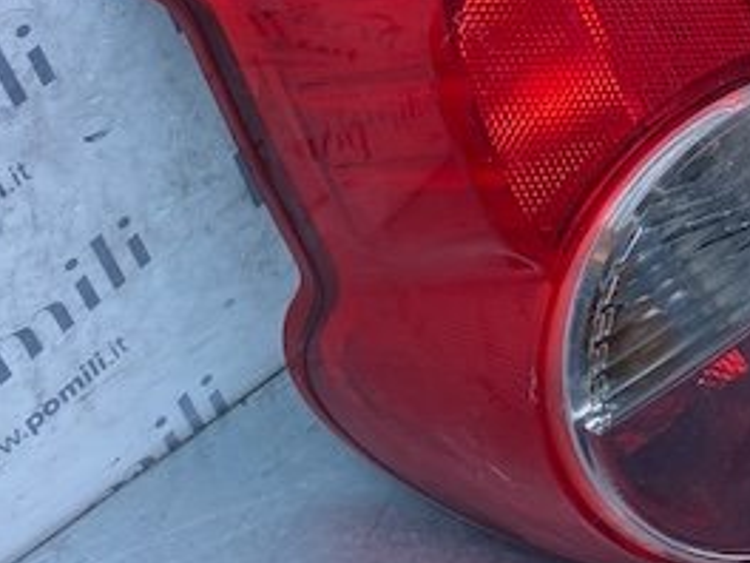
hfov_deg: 30.6
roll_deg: +6.3
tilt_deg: -29.6
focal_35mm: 63
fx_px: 1365
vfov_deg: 22.8
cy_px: 71
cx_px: 466
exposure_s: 1/579
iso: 32
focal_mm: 4.25
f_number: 1.8
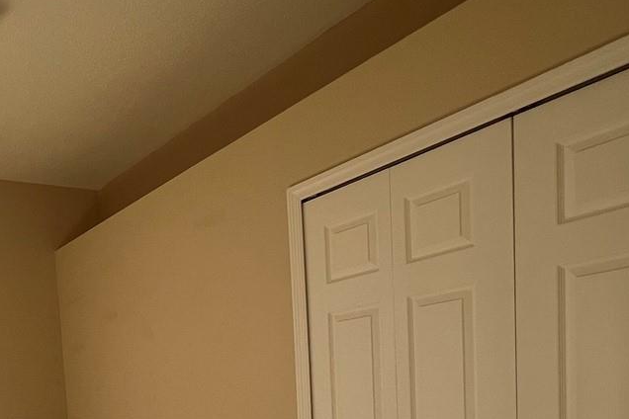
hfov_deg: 50.3
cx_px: 78
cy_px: 461
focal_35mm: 34
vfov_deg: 33.8
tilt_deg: -5.0
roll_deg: +4.4
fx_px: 594
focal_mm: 1.57
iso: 32
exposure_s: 1/156
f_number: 1.8
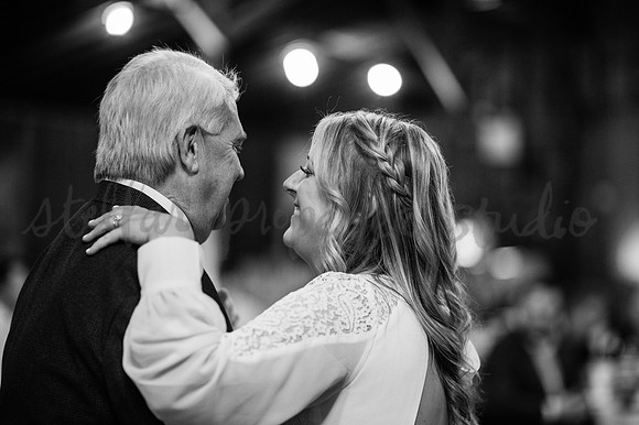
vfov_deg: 16.1
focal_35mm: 85
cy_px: 212
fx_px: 1508
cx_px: 320
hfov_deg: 23.9
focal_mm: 85
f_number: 1.4
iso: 2500
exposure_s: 1/250
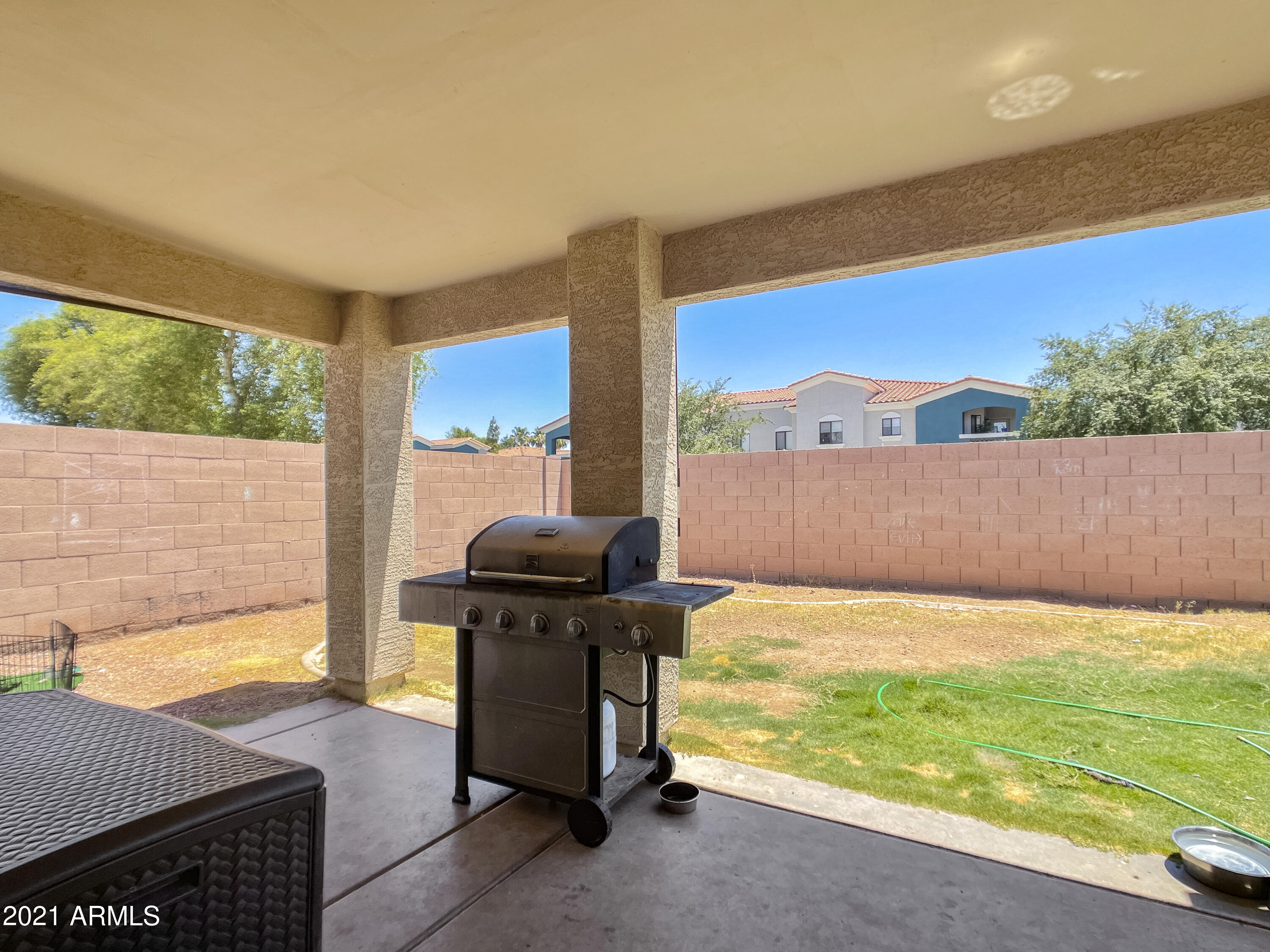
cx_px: 635
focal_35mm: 26
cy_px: 476
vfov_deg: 53.1
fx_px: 954
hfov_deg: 67.3
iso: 32
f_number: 1.6
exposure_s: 1/1800
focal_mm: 5.1
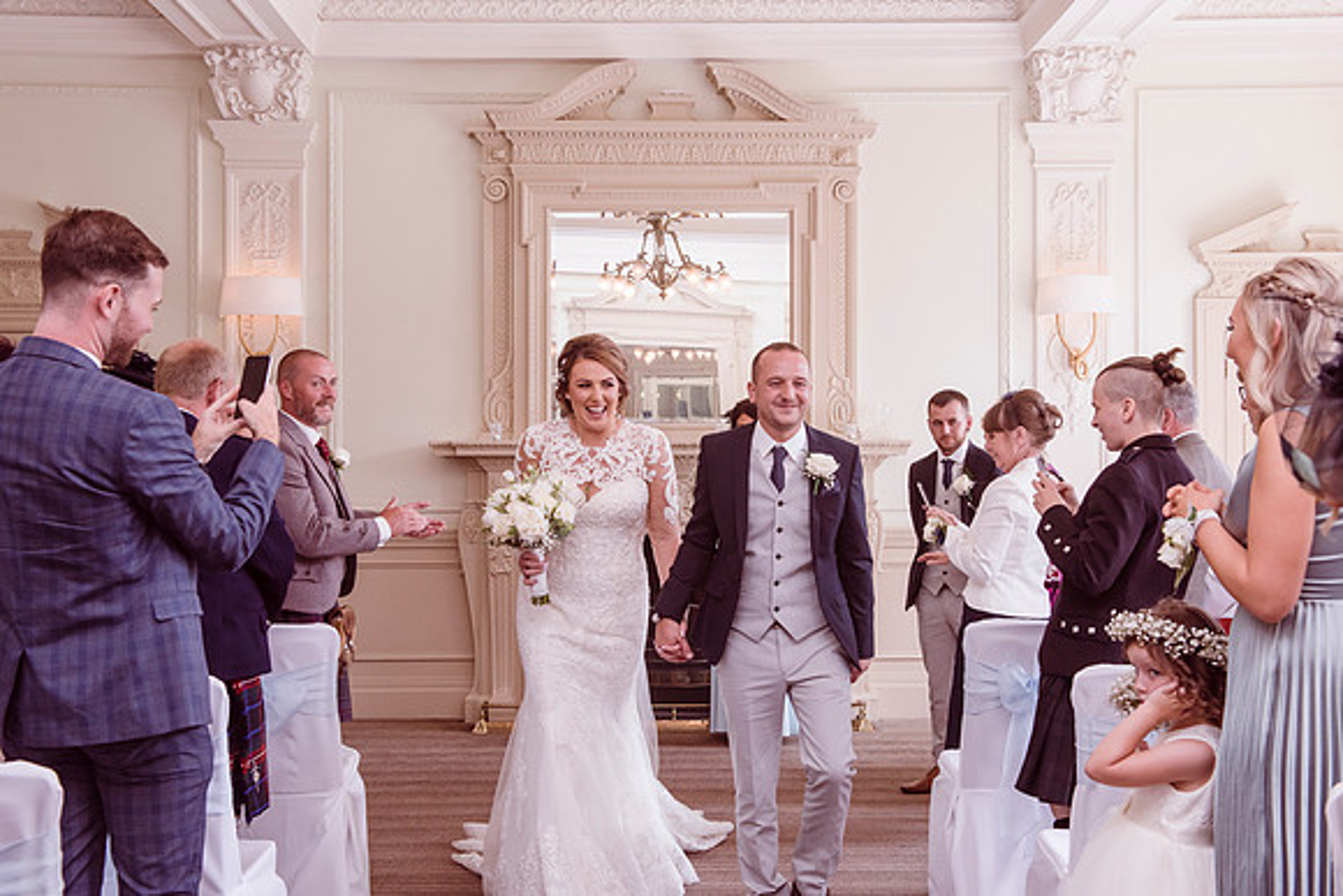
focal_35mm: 41
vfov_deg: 32.8
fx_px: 1524
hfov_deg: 47.6
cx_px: 667
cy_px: 448
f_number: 7.1
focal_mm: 40
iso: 500
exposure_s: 1/200
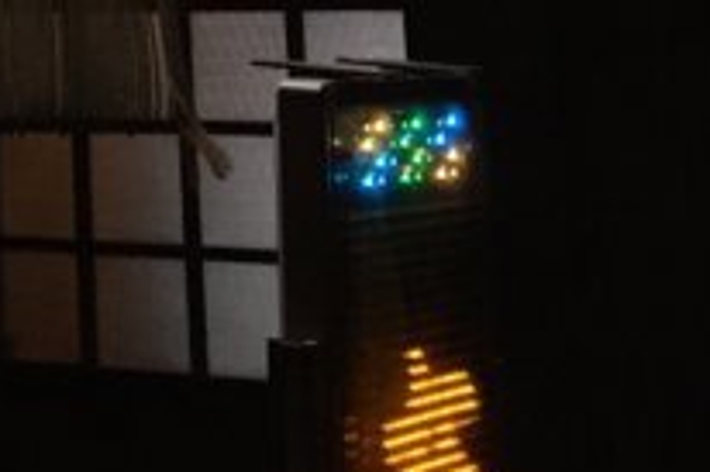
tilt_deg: +15.7
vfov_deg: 8.2
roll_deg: -1.6
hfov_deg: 12.4
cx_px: -593
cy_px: -744
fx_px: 2956
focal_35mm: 150
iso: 50
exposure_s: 1/30
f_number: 2.2
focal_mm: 4.15
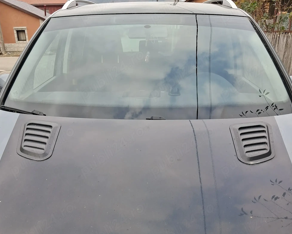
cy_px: 168
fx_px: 311
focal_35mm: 36
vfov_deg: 40.3
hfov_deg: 50.3
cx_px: 147
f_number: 1.8
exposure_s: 1/174
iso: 25
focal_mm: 4
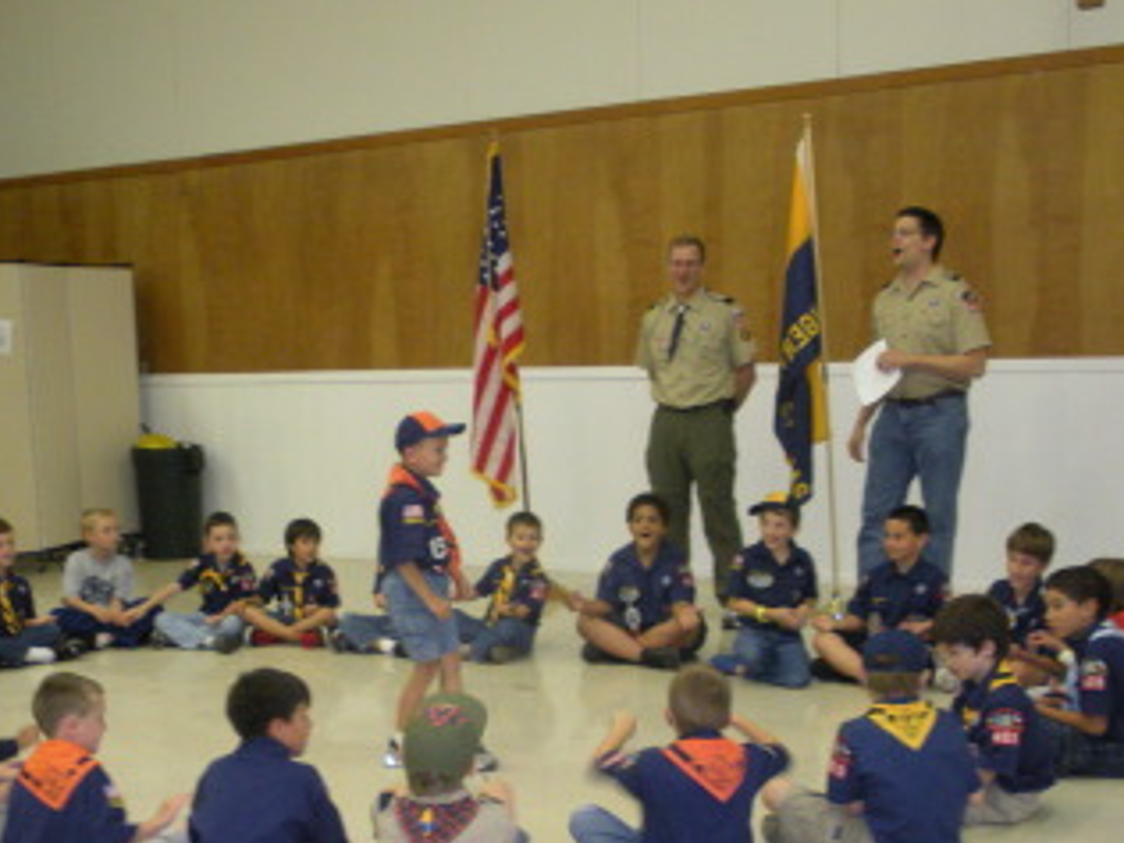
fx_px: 1688
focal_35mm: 52
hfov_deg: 36.8
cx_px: 551
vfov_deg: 27.7
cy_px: 605
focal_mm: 6.3
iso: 318
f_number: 3.5
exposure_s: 1/30.8
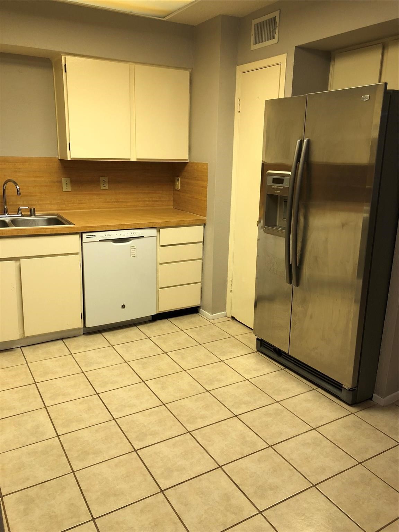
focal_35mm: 28
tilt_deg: -15.3
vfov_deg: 63.4
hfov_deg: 49.7
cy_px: 266
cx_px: 200
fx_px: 430
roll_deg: -1.8
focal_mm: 3.99
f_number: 1.8
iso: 40
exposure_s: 1/20
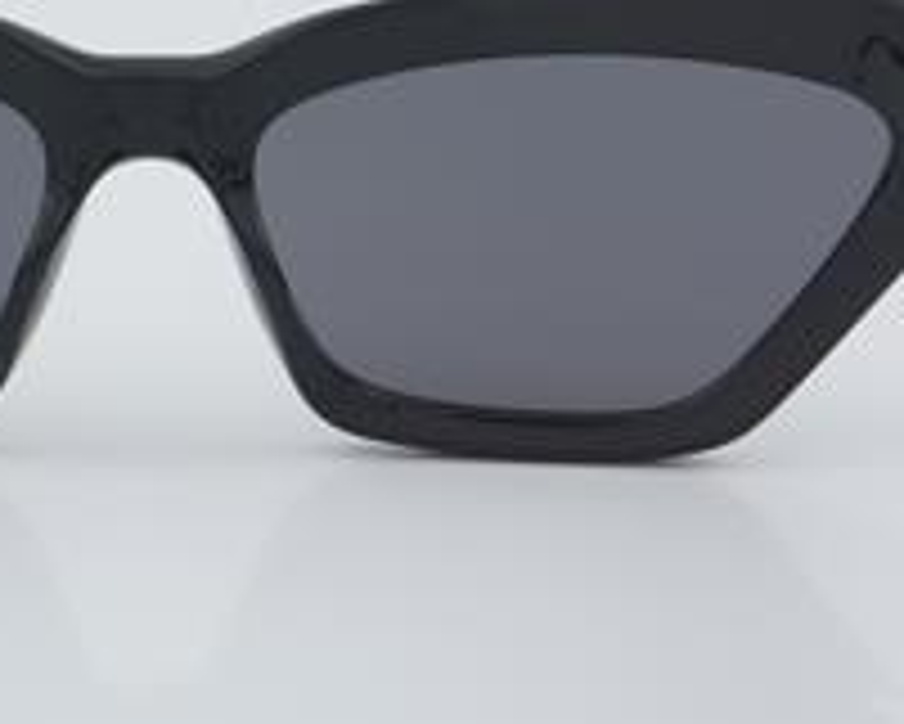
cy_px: 166
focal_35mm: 140
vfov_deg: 11.0
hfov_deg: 13.7
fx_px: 3748
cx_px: 153
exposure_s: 1/4
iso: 100
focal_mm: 50
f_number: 32
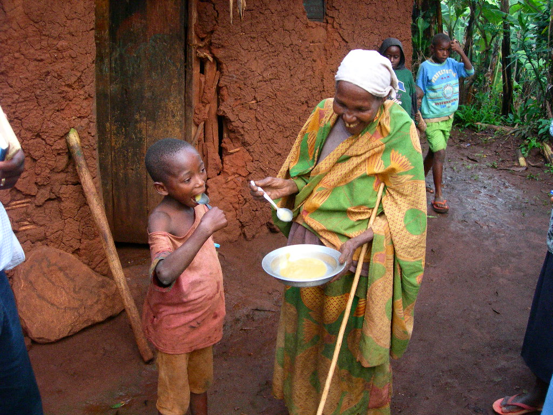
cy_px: 208
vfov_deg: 37.7
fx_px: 607
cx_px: 276
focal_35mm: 38
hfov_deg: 49.0
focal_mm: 7.8
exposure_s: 1/65.7
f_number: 2.8
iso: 400
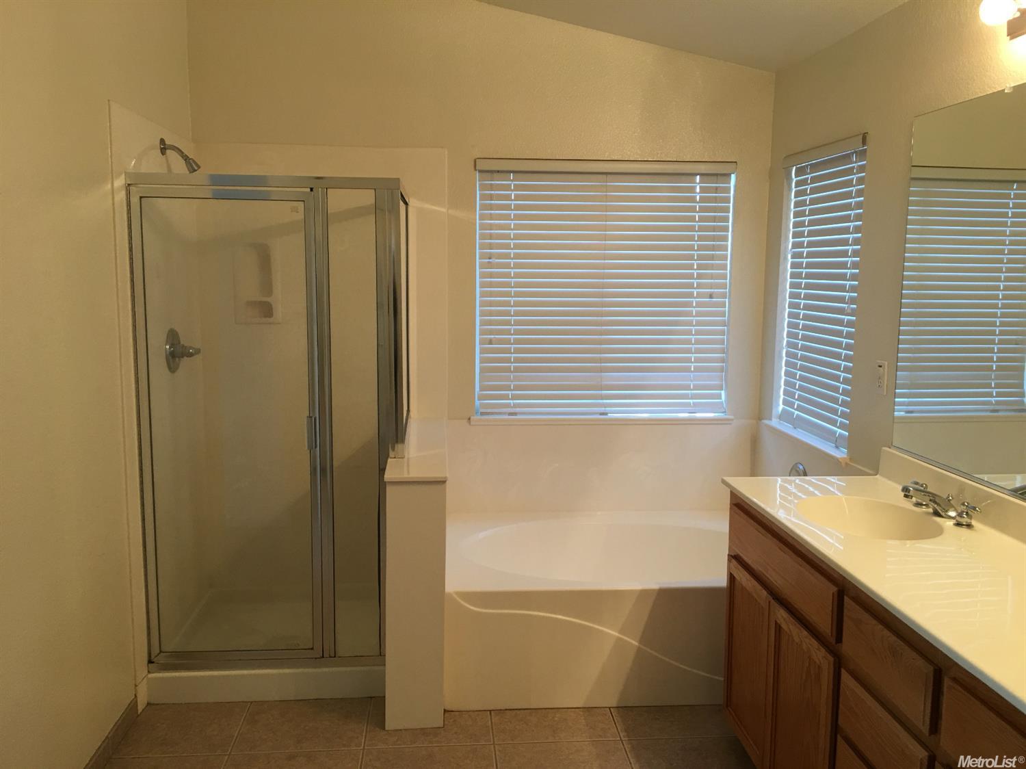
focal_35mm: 29
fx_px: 859
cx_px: 513
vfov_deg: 48.2
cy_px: 384
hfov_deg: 61.7
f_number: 2.2
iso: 32
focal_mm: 4.15
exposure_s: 1/15
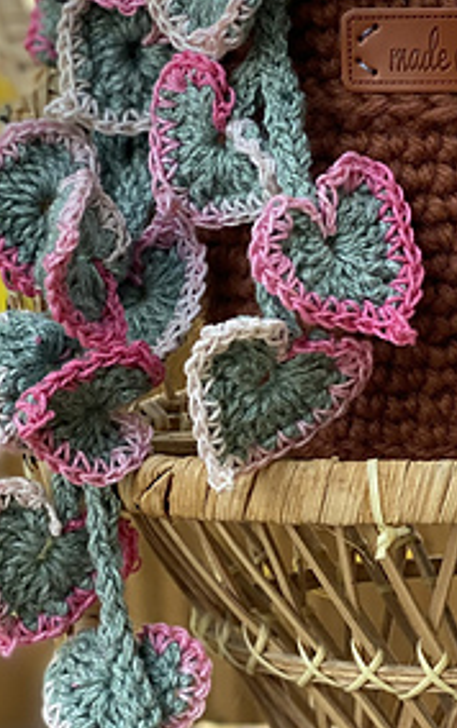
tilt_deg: -0.3
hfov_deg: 10.6
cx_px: 372
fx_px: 2466
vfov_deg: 16.8
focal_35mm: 124
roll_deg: +7.1
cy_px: 226
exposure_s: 1/122
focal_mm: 6
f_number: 2
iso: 32
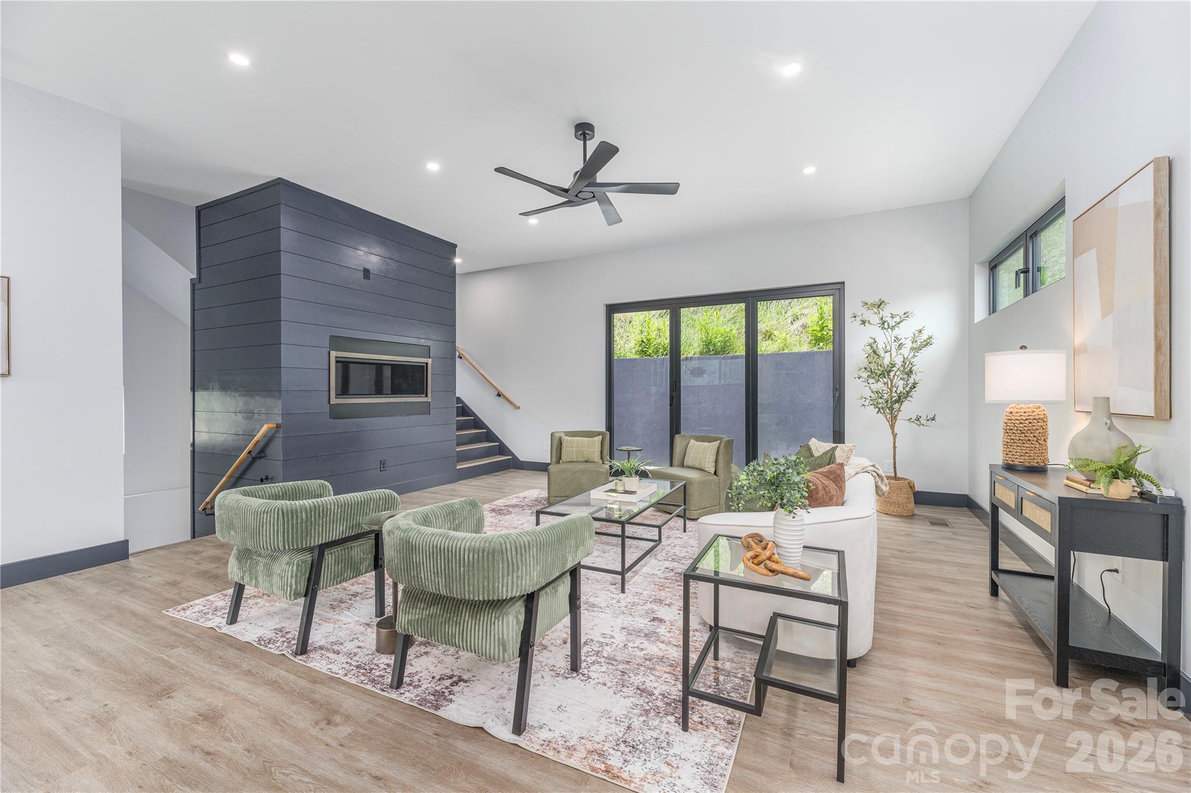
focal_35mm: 14
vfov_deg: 81.2
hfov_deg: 104.3
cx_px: 596
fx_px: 463
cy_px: 396
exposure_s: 1/60
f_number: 8
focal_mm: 14
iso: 320
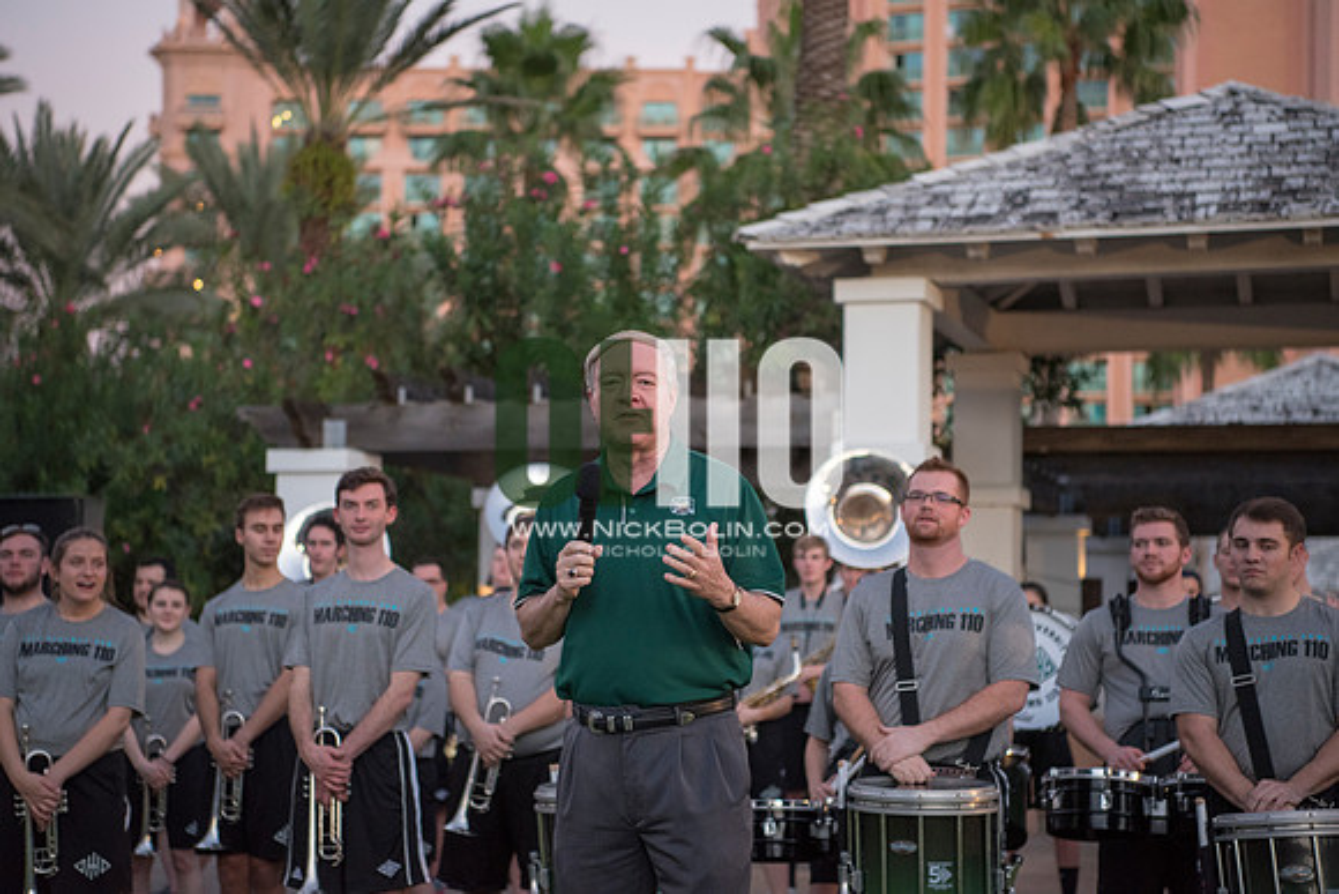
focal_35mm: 70
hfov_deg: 28.8
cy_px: 447
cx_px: 670
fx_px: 2604
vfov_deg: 19.5
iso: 2000
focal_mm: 70
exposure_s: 1/400
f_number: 3.2
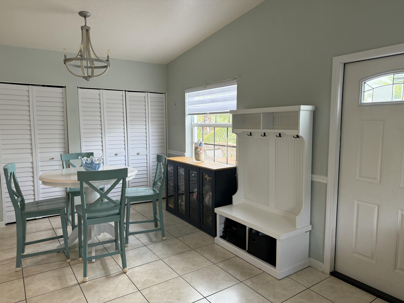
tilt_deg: -5.6
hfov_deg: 71.6
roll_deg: +0.1
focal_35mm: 24
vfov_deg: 56.8
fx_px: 280
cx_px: 202
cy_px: 152
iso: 125
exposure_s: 1/132
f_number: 1.78
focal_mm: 6.76
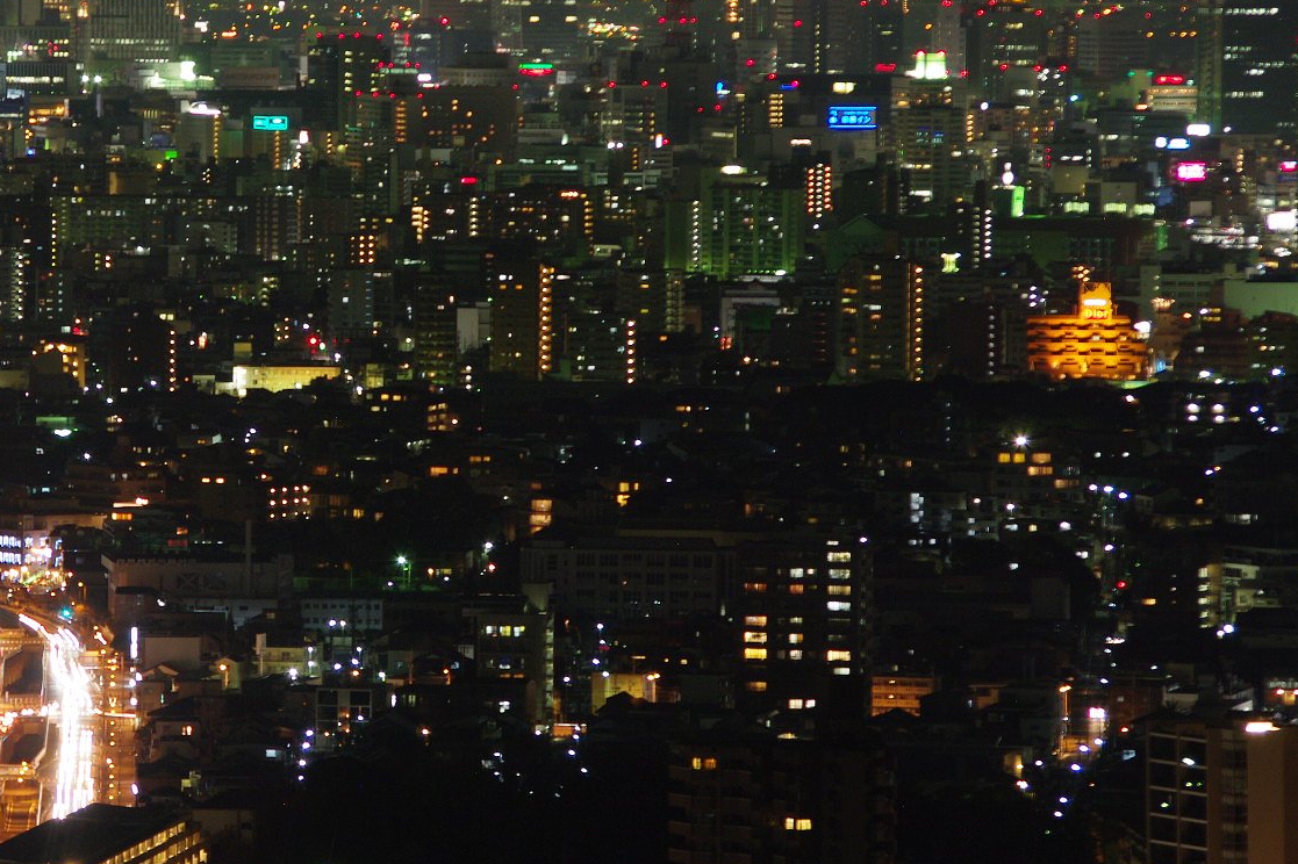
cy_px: 317
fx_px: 11924
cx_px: 377
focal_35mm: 331
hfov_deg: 6.2
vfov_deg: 4.2
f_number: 6.3
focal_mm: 135
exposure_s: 4
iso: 200
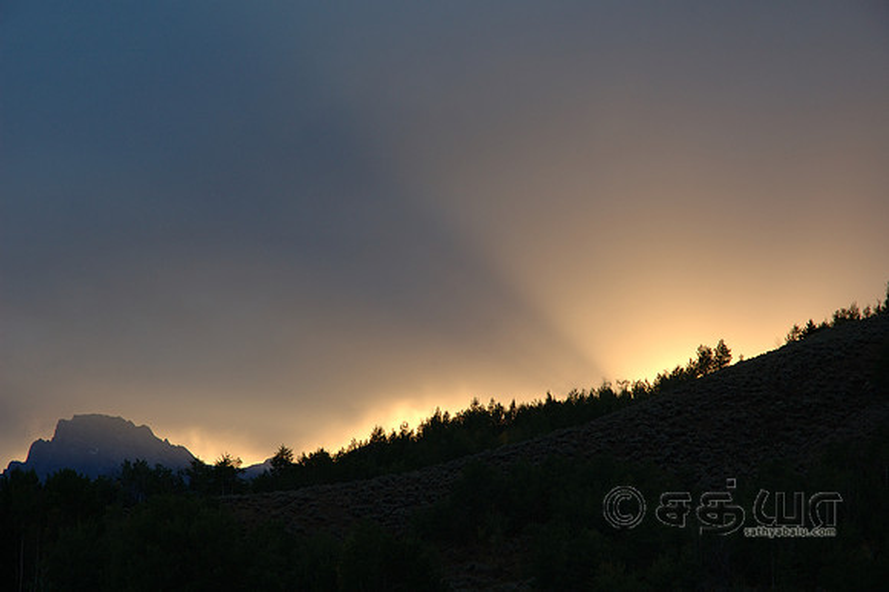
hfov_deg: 19.5
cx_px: 444
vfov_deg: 13.0
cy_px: 296
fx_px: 2591
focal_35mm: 105
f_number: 6.3
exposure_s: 1/160
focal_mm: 70
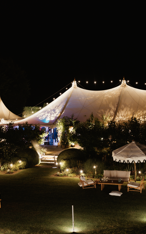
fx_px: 344
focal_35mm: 54
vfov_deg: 37.5
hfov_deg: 23.9
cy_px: 116
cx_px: 93
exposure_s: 1/30
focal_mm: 35
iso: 320
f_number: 1.4
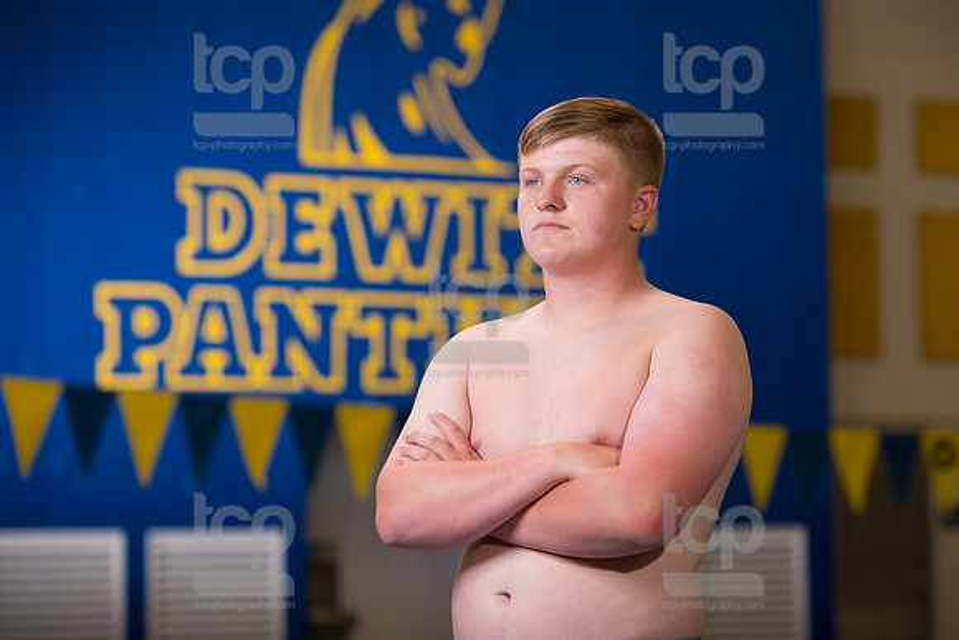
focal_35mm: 143
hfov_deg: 14.4
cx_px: 506
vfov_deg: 9.6
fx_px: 3799
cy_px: 302
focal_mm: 135
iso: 250
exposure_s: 1/250
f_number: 4.5
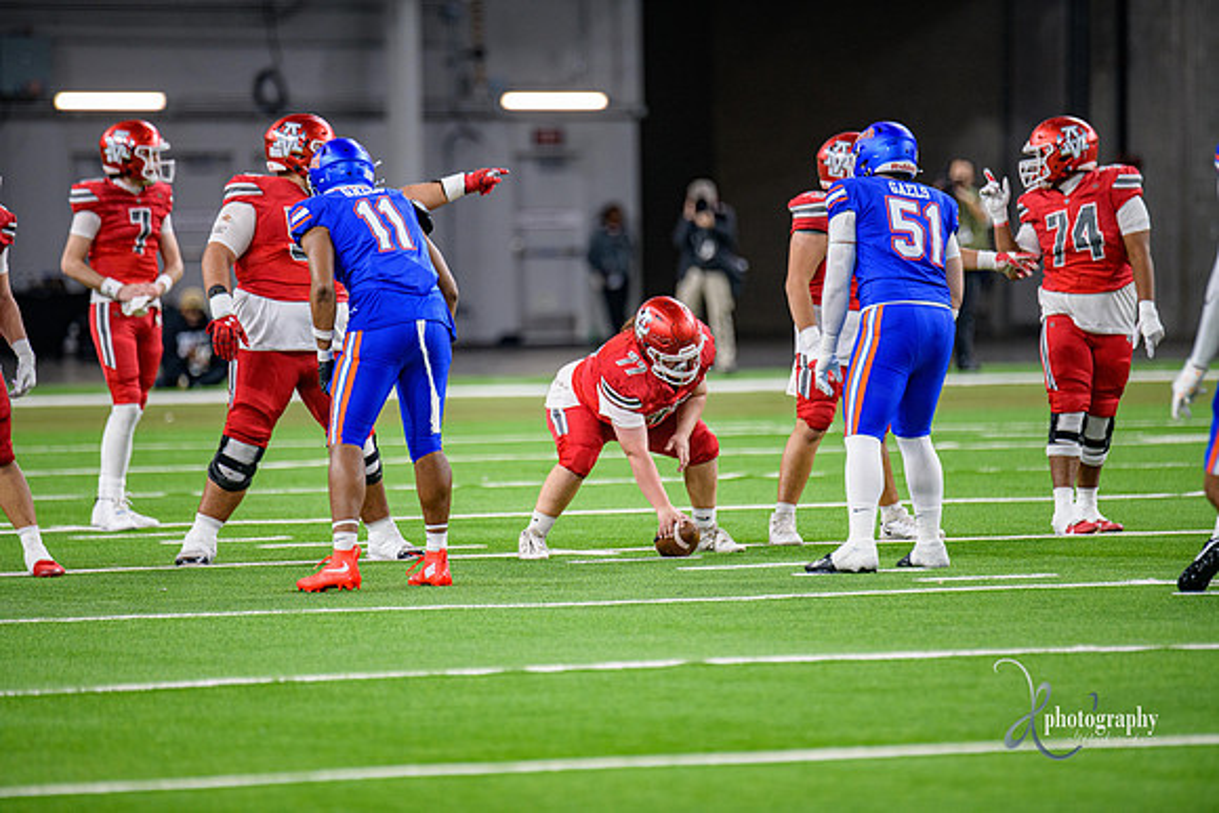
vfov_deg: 4.6
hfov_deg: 6.9
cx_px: 610
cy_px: 406
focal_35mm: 300
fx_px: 10160
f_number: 2.8
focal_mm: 300
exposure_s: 1/400
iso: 1000
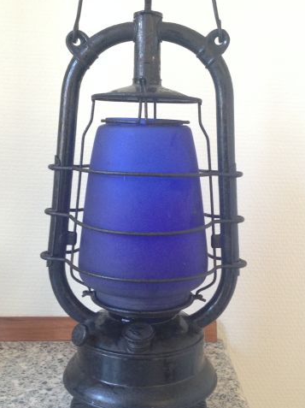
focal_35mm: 47
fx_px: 553
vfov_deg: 40.4
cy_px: 188
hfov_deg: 30.8
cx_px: 149
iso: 160
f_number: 2.4
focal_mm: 4.28
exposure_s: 1/20
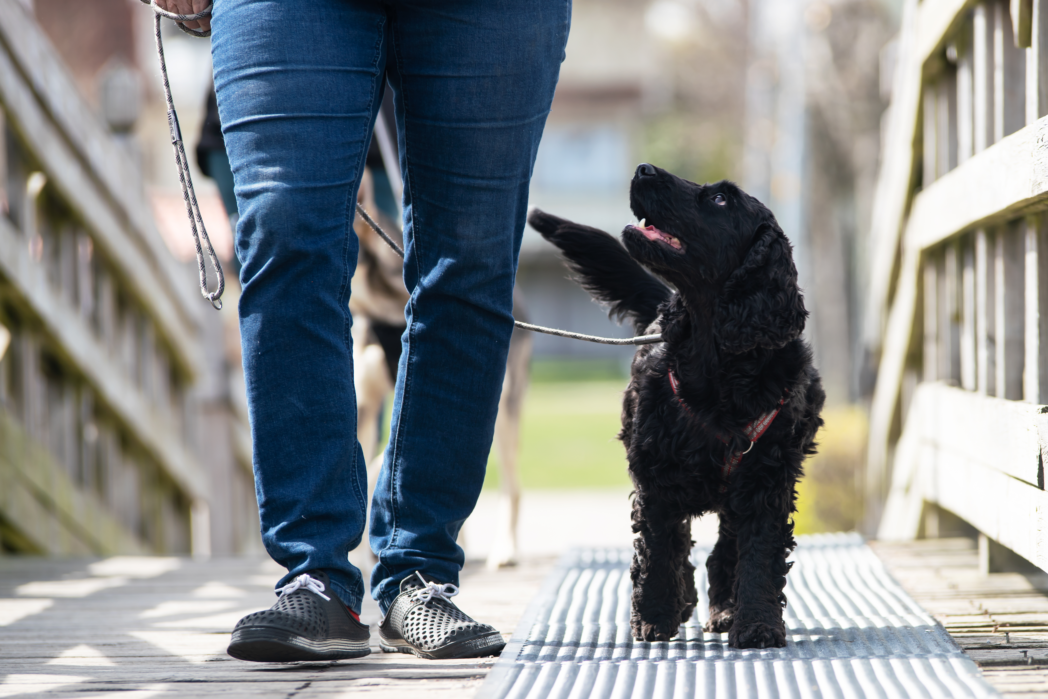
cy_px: 350
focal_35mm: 180
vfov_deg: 7.6
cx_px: 524
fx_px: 5240
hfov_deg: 11.4
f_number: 4
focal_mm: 180
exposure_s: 1/250
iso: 100
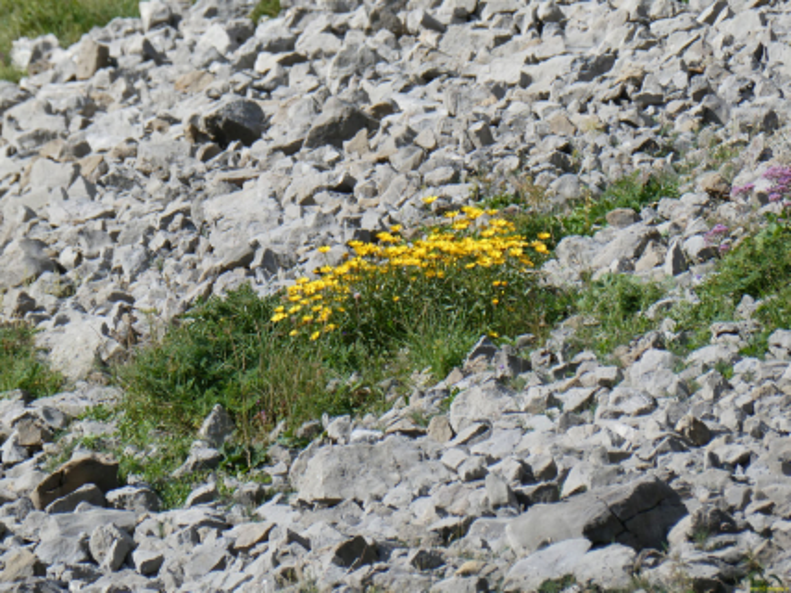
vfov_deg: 2.2
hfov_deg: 2.9
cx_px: 396
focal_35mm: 678
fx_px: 15488
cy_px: 296
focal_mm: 121.5
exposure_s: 1/320
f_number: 6.3
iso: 80
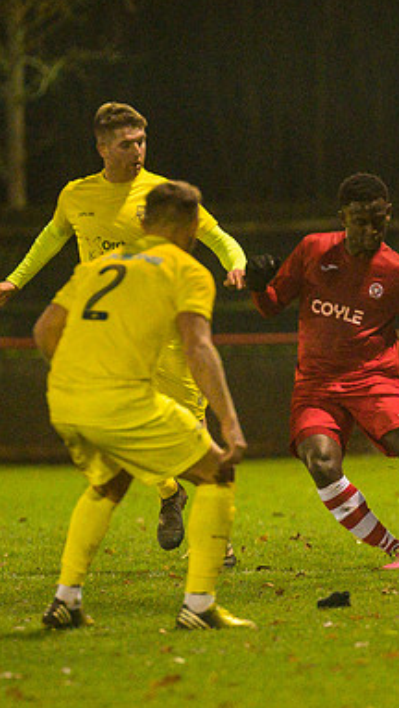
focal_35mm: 749
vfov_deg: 2.9
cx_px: 408
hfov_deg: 1.6
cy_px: 392
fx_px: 14060
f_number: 2.8
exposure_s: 1/800
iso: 5000
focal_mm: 270
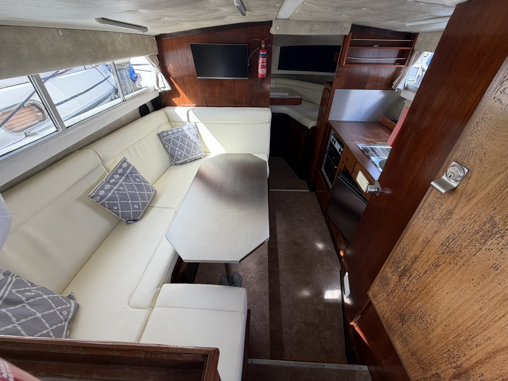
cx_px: 254
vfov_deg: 85.7
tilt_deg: -36.9
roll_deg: +0.0
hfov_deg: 102.1
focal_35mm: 14
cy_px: 190
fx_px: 205
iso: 64
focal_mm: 2.22
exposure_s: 1/121
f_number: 2.2
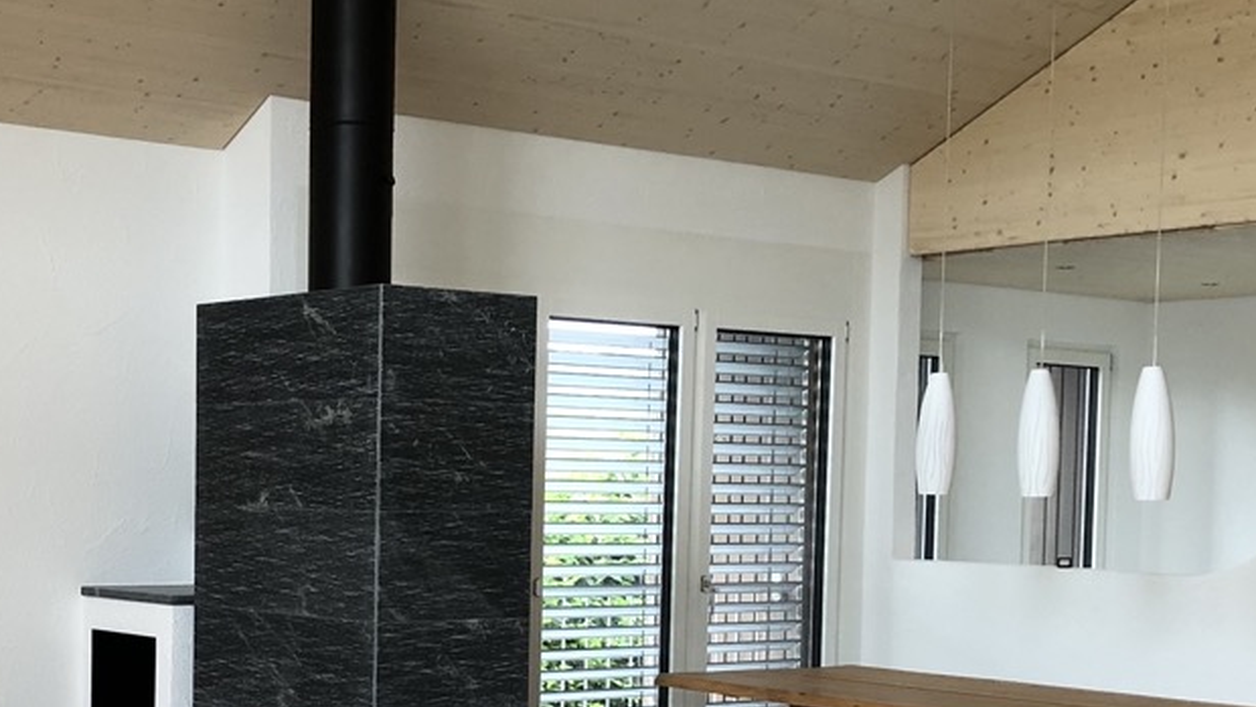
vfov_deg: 18.8
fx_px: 2099
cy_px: 632
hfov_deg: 32.9
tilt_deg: -3.1
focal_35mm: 63
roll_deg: +0.3
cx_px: 359
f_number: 1.8
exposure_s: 1/30
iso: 40
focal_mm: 3.99
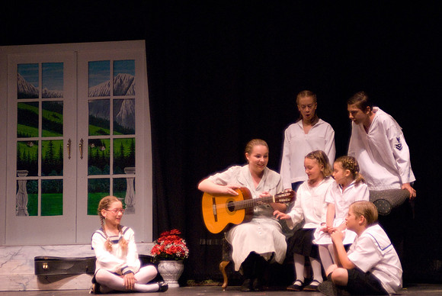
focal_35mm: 93
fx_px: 1143
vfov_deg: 14.7
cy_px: 148
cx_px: 221
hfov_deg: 21.9
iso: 1600
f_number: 2.8
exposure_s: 1/200
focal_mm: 62
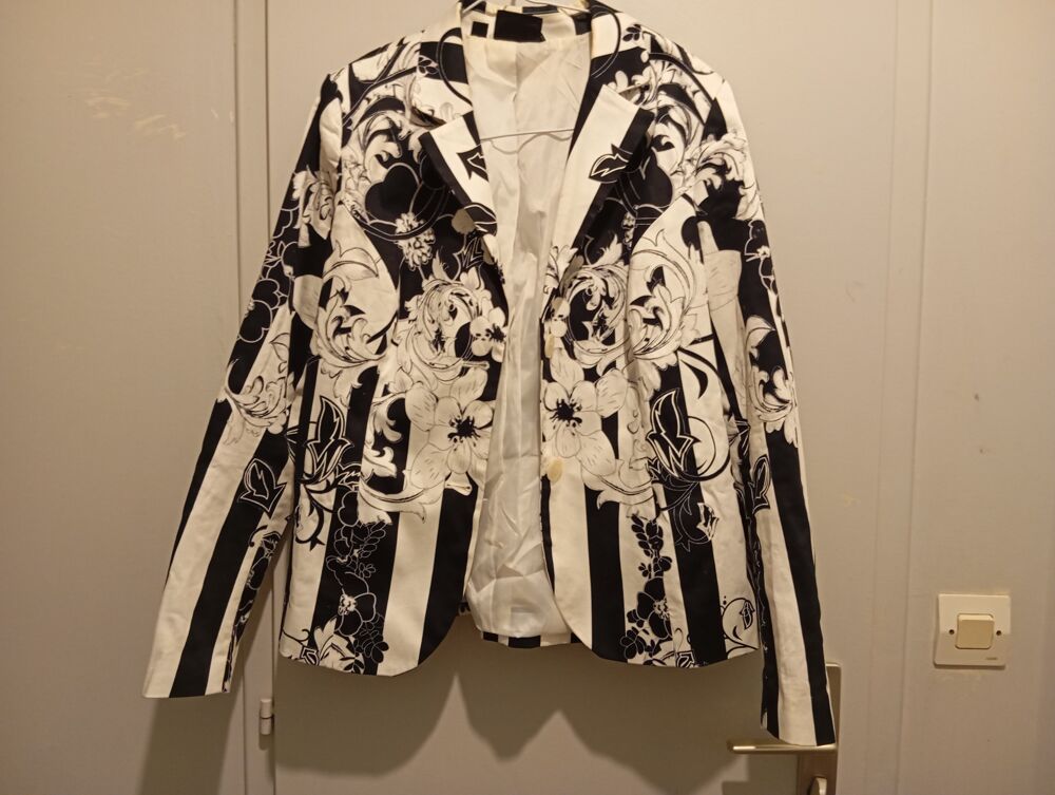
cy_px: 398
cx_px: 528
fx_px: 855
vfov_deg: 49.9
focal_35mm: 28
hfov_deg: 63.4
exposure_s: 1/25
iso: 1243
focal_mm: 4.22
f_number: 1.8
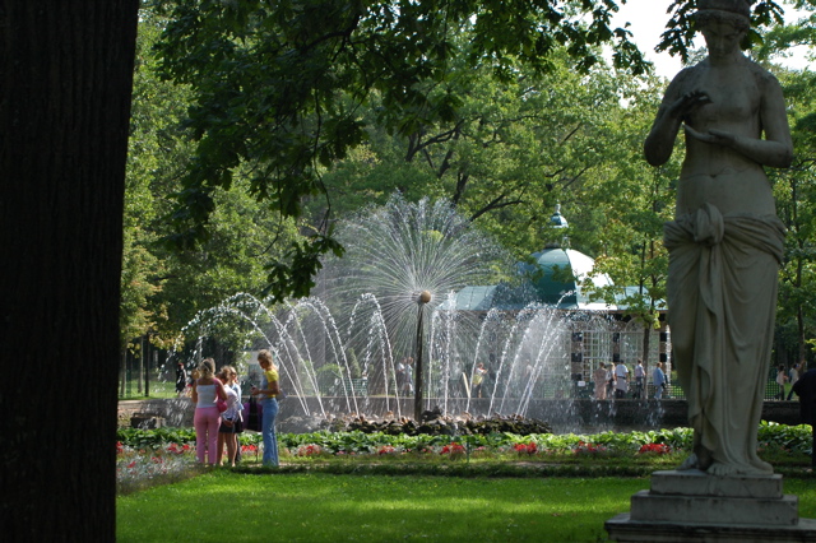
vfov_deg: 12.2
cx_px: 408
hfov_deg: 18.2
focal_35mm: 112
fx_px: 2549
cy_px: 272
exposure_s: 1/100
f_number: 9
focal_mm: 75
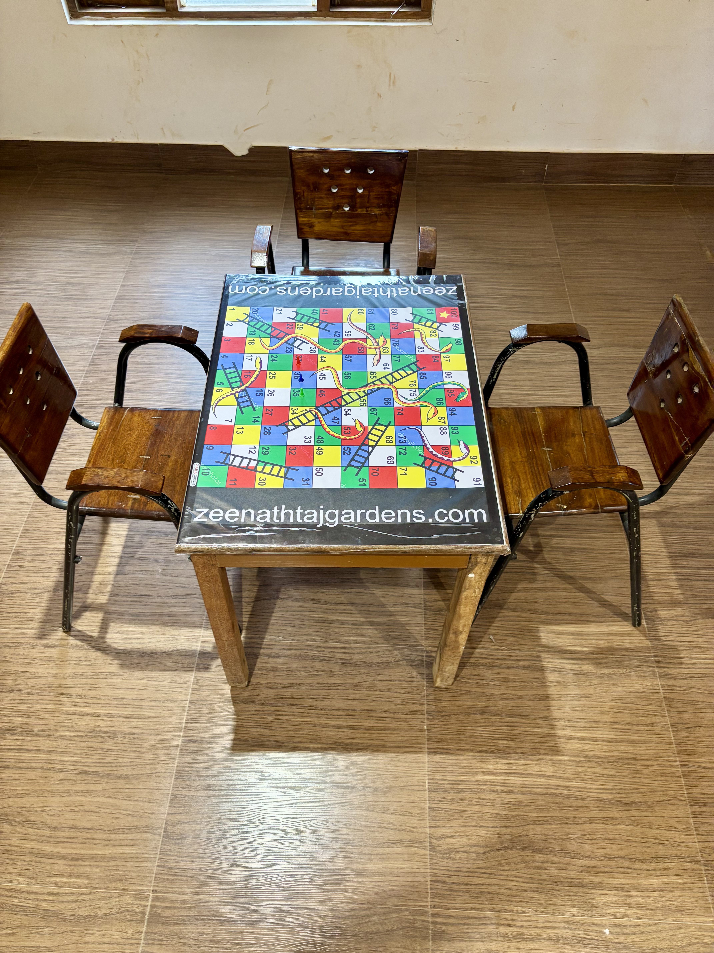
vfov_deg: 67.3
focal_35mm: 26
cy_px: 476
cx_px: 357
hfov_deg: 53.1
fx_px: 715
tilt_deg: -50.6
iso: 125
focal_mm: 5.96
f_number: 1.6
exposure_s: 1/50
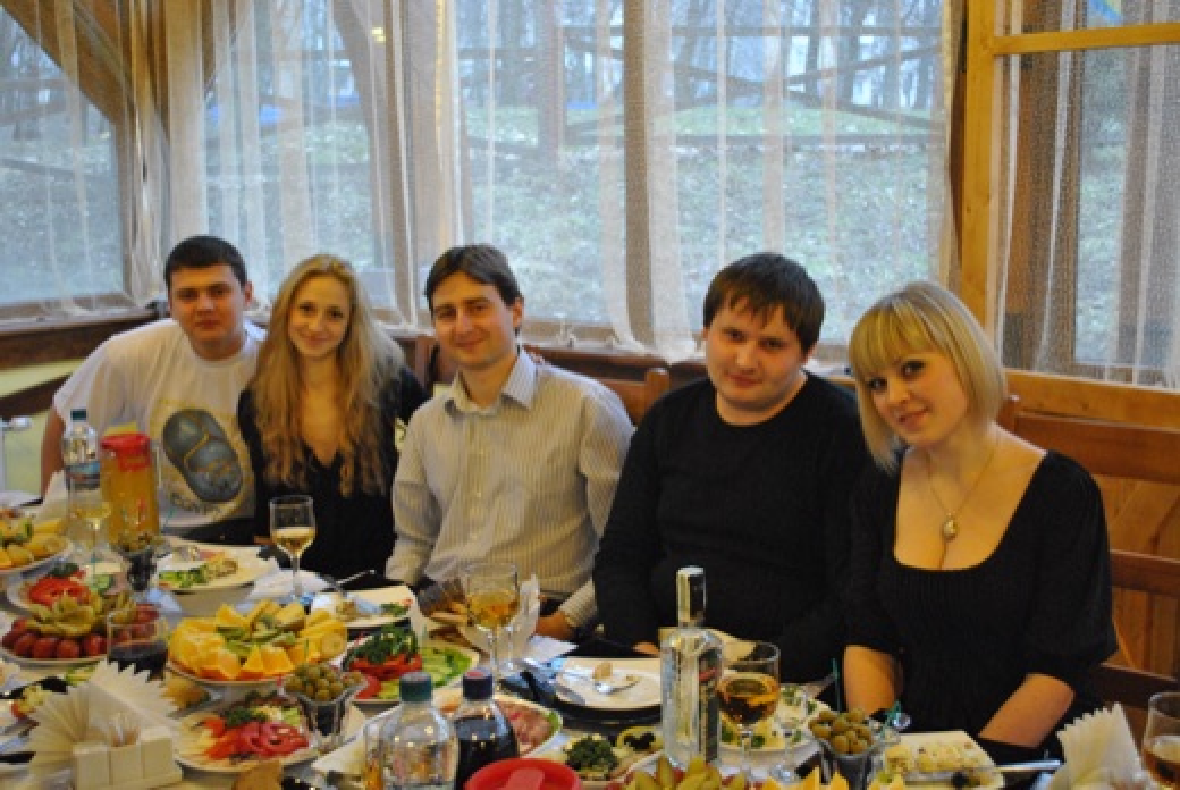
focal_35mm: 42
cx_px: 590
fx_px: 1378
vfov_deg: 32.0
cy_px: 395
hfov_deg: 46.4
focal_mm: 28
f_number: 4.5
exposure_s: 1/30
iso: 1600
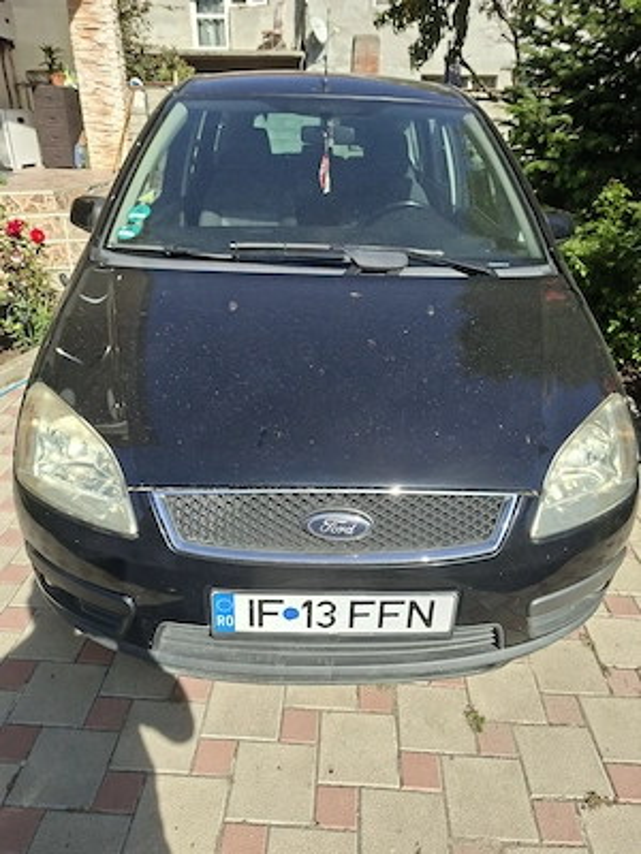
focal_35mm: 23
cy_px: 427
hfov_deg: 58.9
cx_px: 320
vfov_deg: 73.9
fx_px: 568
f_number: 1.8
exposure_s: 1/1862
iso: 50
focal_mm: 5.54
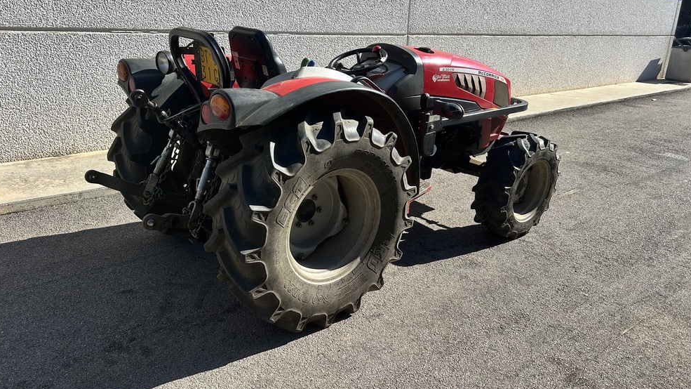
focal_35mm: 29
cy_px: 190
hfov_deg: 66.1
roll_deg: -2.2
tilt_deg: -19.0
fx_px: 531
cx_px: 346
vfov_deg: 40.2
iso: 50
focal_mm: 5.7
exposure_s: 1/3077
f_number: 1.5
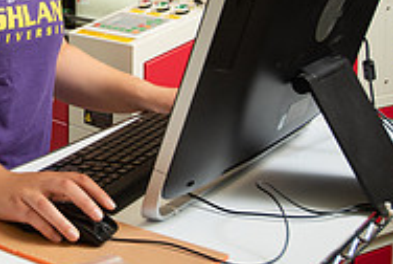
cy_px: -43
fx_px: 875
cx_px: -56
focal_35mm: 80
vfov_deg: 16.5
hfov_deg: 23.5
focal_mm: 26
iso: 500
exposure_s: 1/160
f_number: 4.5
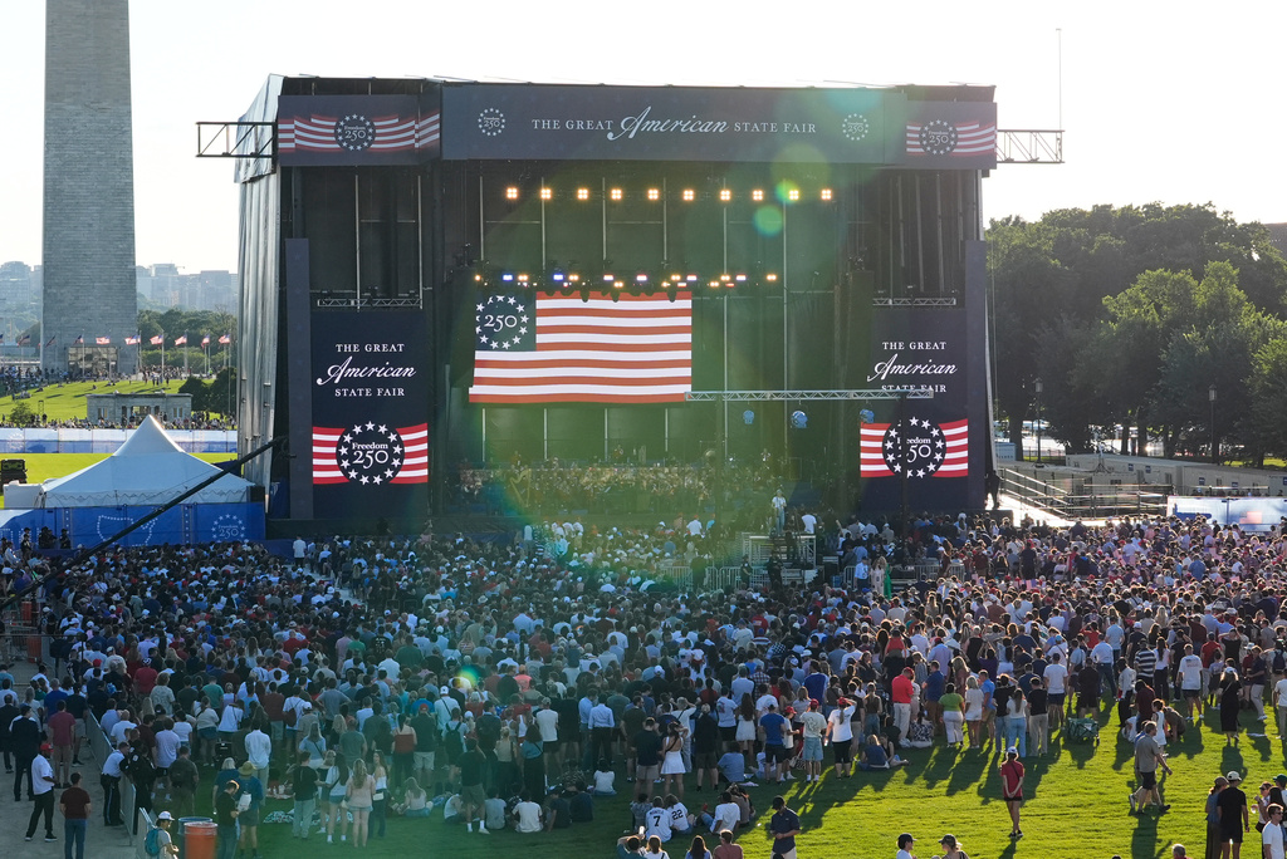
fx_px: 3219
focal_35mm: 90
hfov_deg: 22.6
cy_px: 430
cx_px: 644
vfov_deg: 15.2
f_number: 9
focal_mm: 60
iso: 800
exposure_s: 1/800
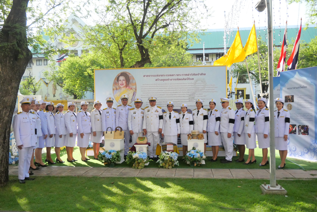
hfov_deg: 60.3
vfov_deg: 42.4
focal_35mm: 31
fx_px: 273
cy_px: 106
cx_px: 158
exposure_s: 1/4000
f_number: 5
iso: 3200
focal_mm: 15
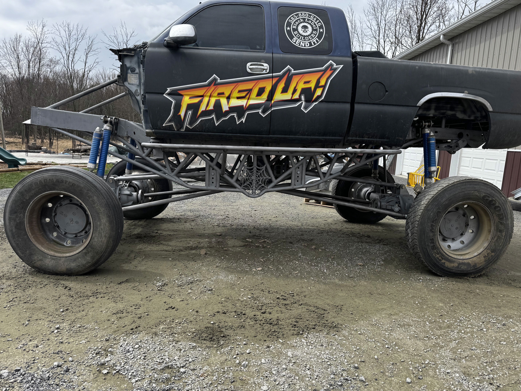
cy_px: 196
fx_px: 361
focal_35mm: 24
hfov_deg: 71.6
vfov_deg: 56.8
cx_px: 260
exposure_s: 1/2415
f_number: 1.78
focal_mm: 6.76
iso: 80
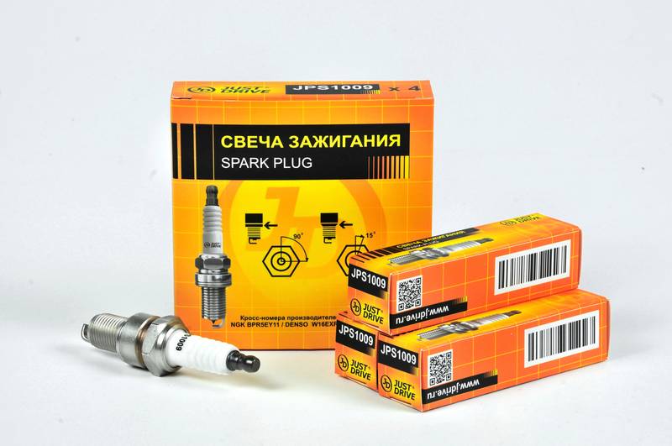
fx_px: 2936
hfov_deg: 13.1
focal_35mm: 158
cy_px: 223
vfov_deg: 8.7
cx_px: 336
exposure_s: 1/125
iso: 200
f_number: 14
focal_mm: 105
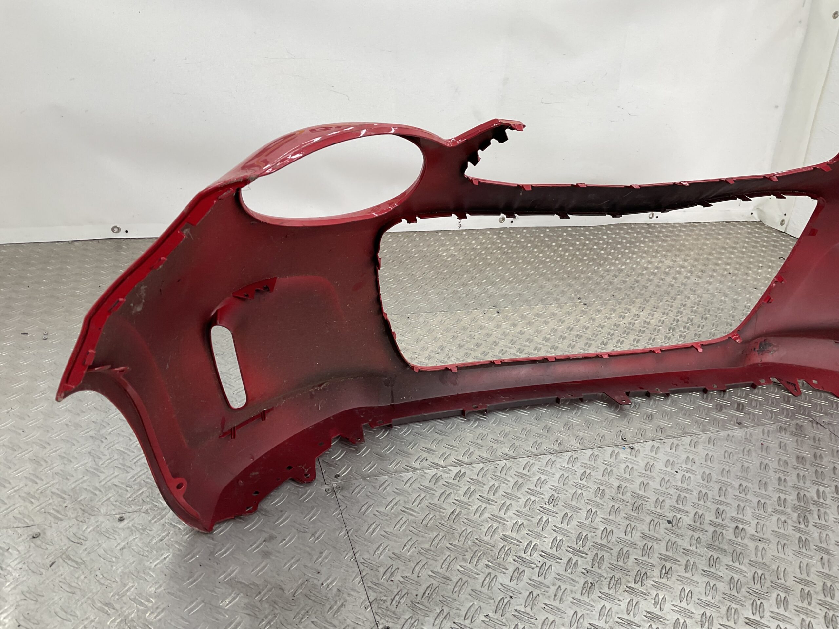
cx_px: 420
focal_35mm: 29
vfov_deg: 48.2
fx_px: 703
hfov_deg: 61.7
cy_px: 314
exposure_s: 1/120
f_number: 1.8
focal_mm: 3
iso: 20
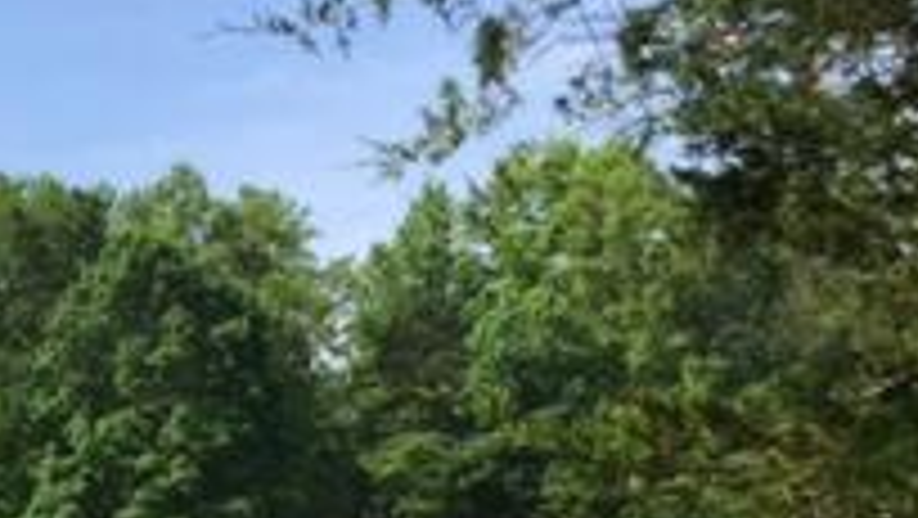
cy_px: 748
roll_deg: -2.6
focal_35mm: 99
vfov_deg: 11.8
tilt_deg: +6.3
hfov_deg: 19.2
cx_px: -405
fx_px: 2411
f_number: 2.2
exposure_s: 1/1647
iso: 32
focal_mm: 4.15
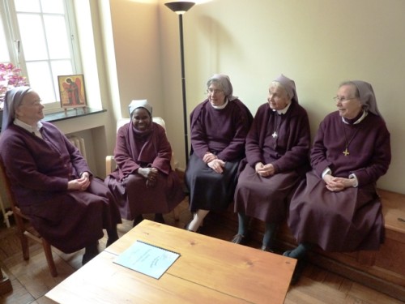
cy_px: 152
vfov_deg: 54.9
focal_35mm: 25
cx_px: 202
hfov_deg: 69.4
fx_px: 292
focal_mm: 4.1
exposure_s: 1/15
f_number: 3.3
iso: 400
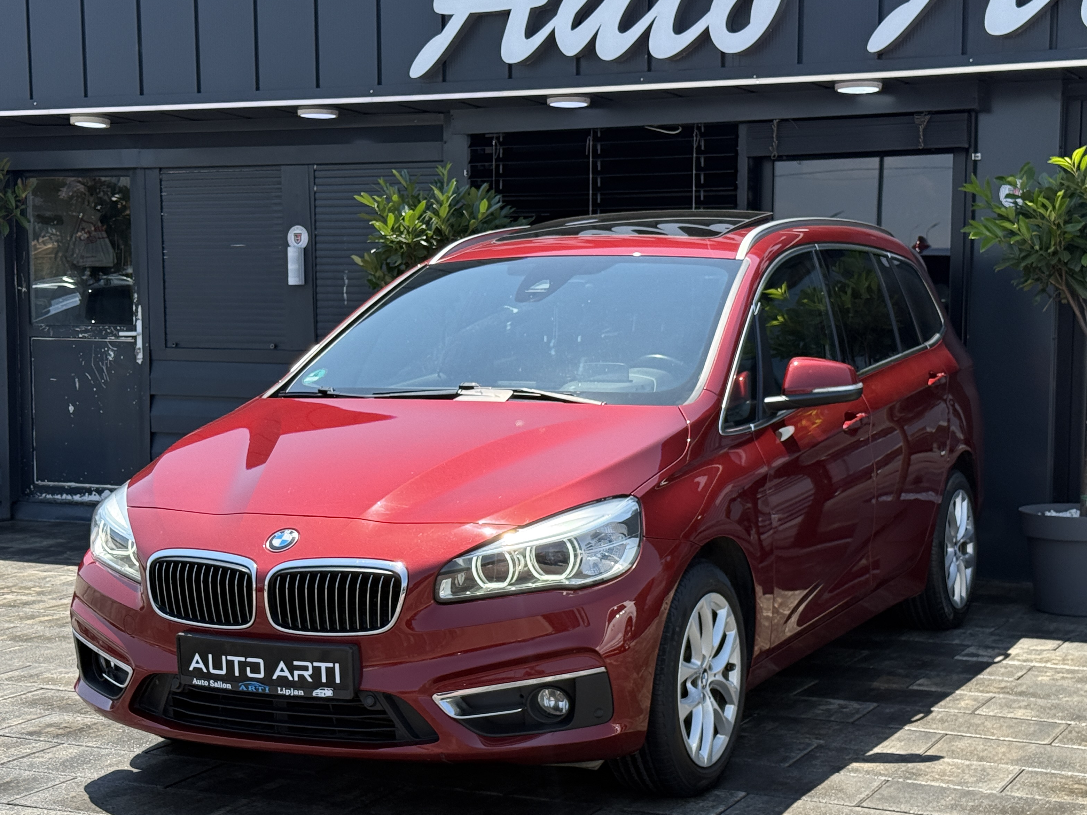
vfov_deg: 23.6
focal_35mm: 62
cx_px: 528
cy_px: 466
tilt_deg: -4.3
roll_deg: -0.7
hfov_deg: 31.2
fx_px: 1947
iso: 100
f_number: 1.78
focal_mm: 6.76
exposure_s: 1/2762
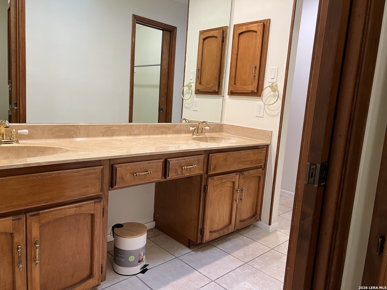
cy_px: 145
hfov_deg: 67.3
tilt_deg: -8.1
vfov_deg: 53.1
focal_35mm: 26
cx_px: 194
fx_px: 291
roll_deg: -4.3
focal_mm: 5.7
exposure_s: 1/60
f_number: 1.5
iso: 100
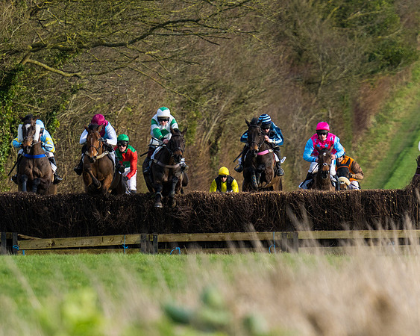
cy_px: 107
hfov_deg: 2.6
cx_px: 125
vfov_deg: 2.0
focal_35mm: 755
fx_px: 9387
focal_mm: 280
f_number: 4
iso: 400
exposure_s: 1/1600
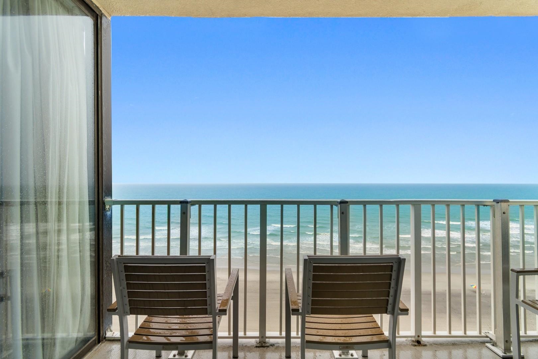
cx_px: 269
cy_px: 180
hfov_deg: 100.4
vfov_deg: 77.3
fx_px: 224
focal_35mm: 15
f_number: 4.5
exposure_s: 1/25
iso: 100
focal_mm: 10
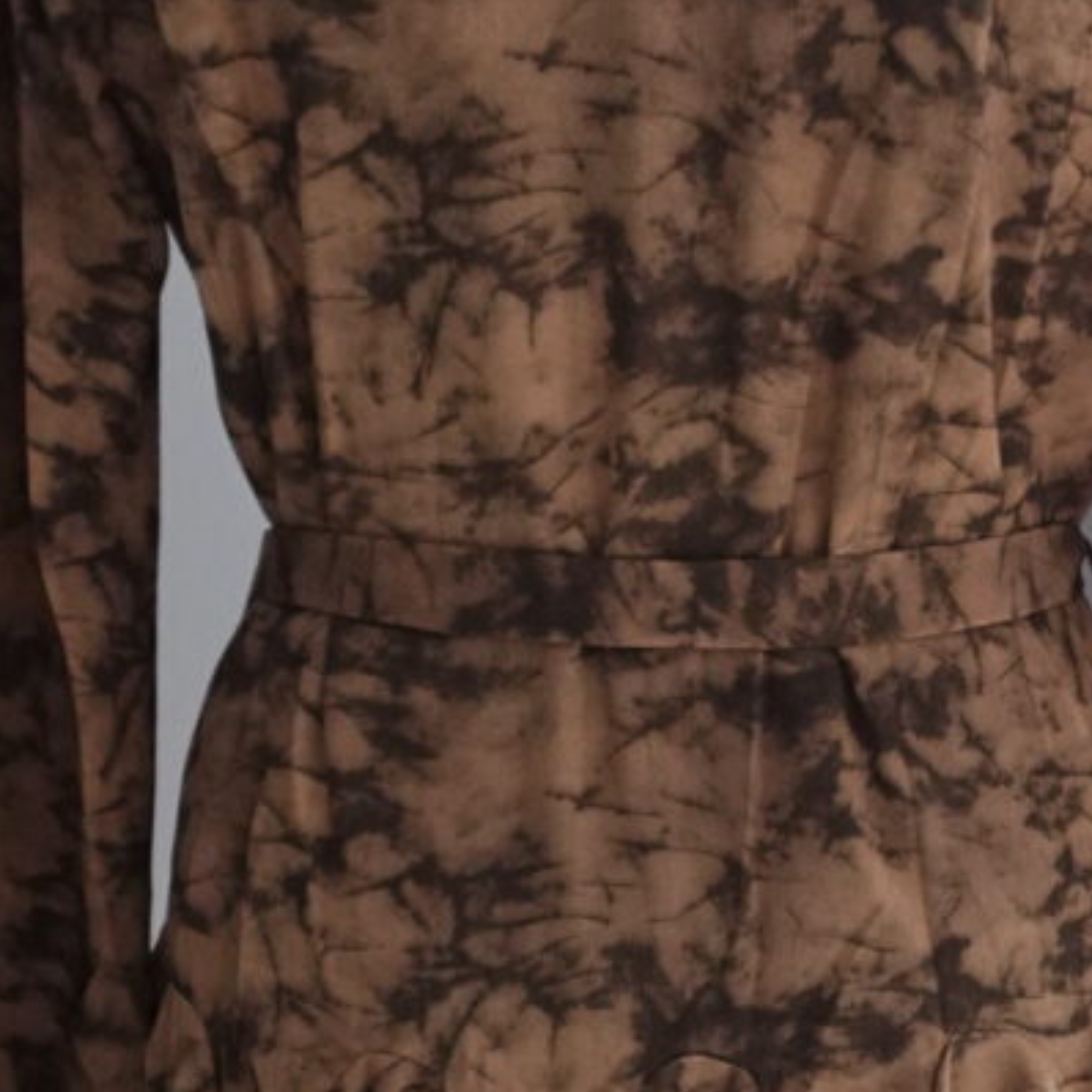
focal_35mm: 69
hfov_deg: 24.0
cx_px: 1081
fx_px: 2463
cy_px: 873
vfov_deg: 24.6
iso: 1000
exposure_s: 1/80
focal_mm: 7.6
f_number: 2
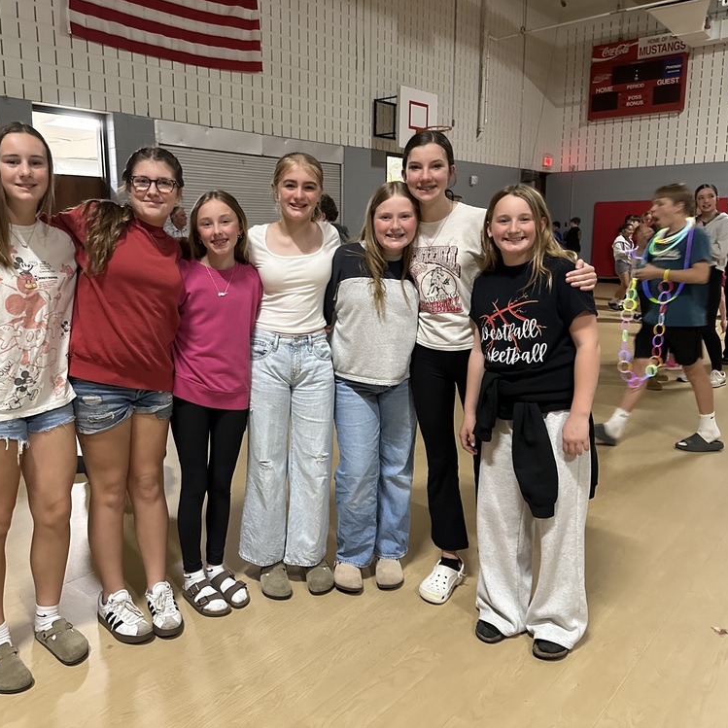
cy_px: 357
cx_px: 298
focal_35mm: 29
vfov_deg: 55.6
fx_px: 690
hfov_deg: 55.3
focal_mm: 6.86
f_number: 1.78
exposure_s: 1/40
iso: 1000
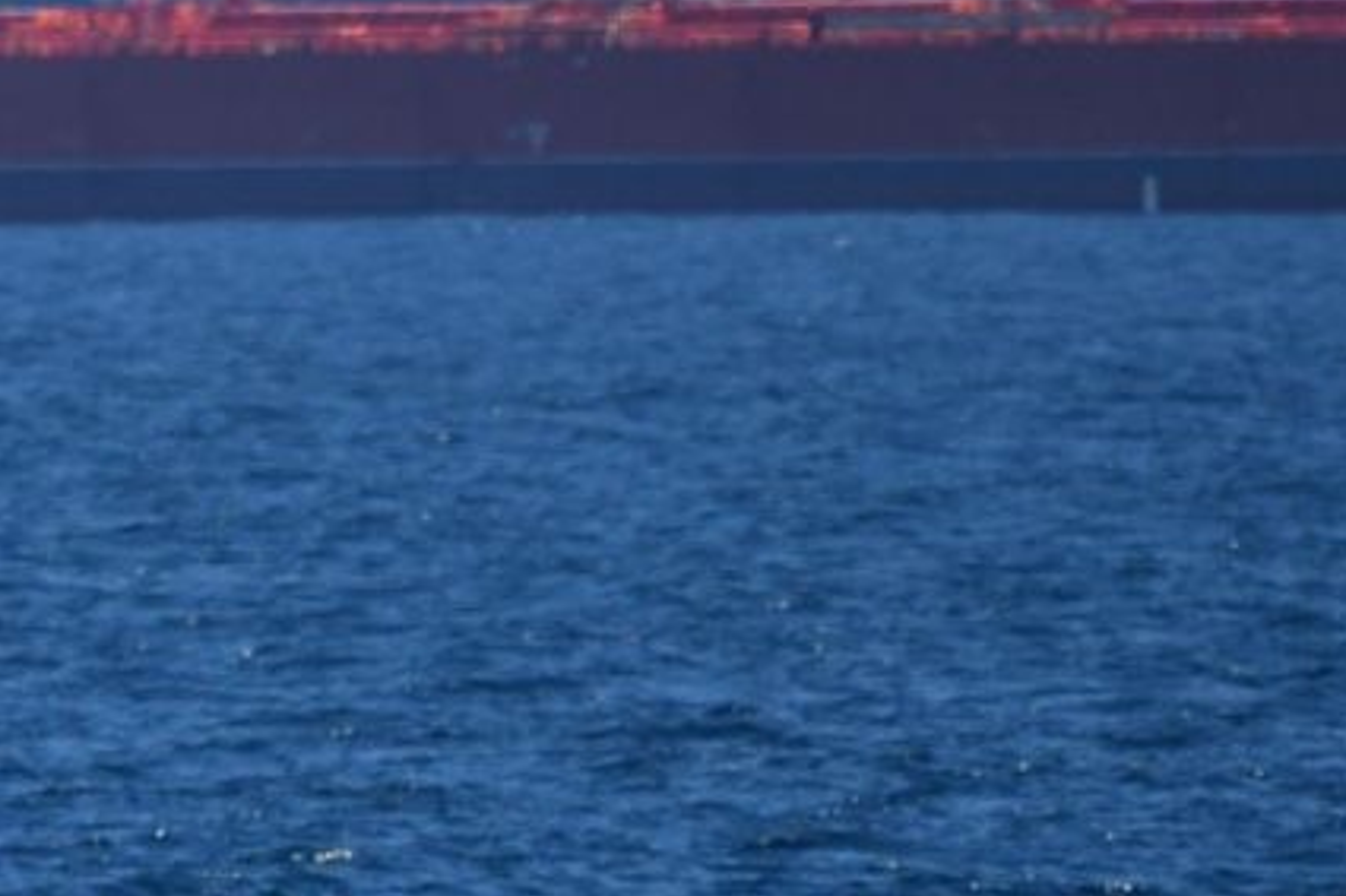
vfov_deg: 1.2
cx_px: 200
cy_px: 527
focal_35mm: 1130
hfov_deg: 1.8
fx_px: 42231
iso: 1100
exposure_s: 1/8000
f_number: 6.3
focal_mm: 600
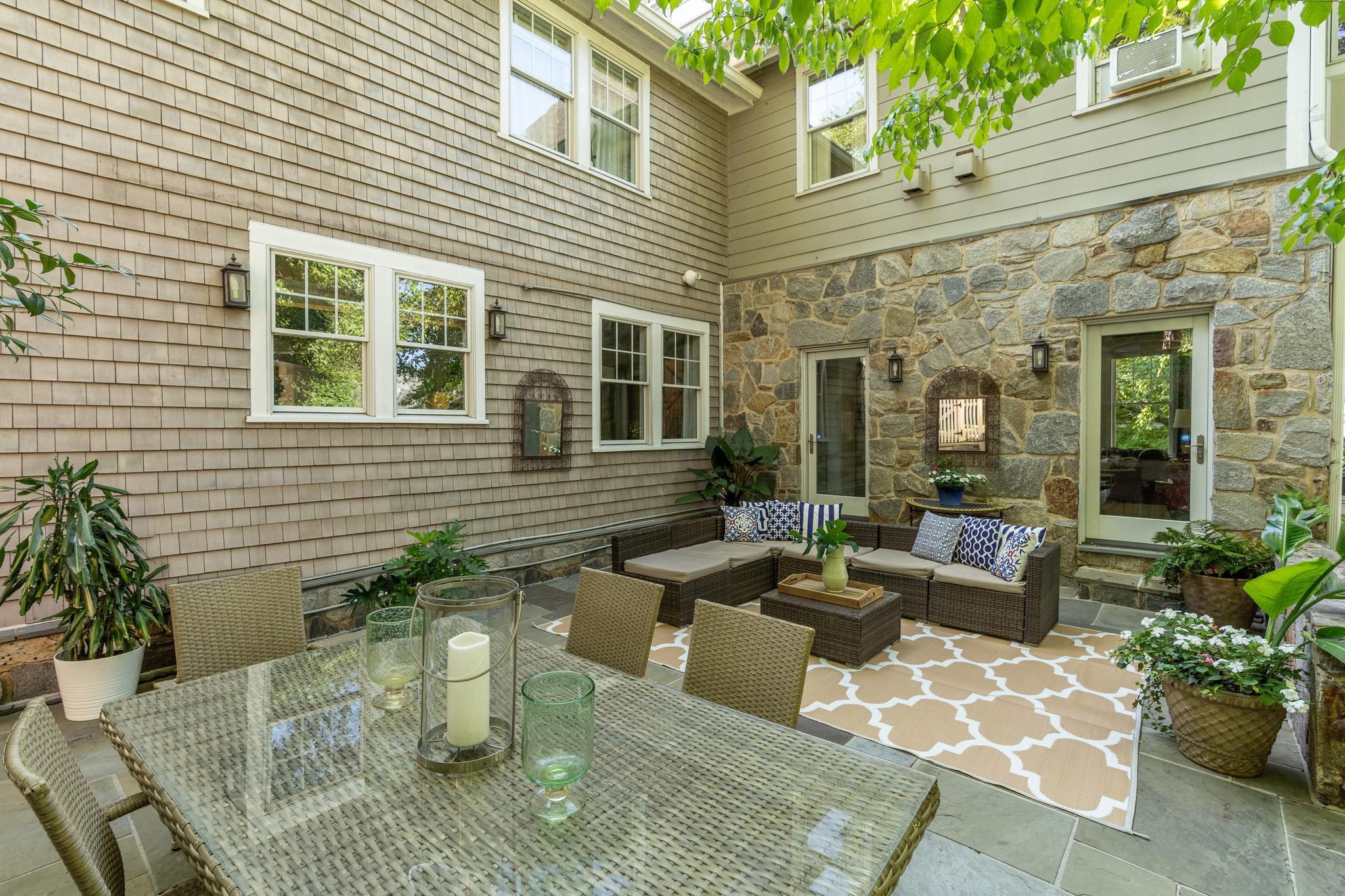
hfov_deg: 96.7
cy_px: 448
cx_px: 672
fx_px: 598
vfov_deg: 73.7
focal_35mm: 16
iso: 800
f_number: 8
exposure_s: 1/100
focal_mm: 16
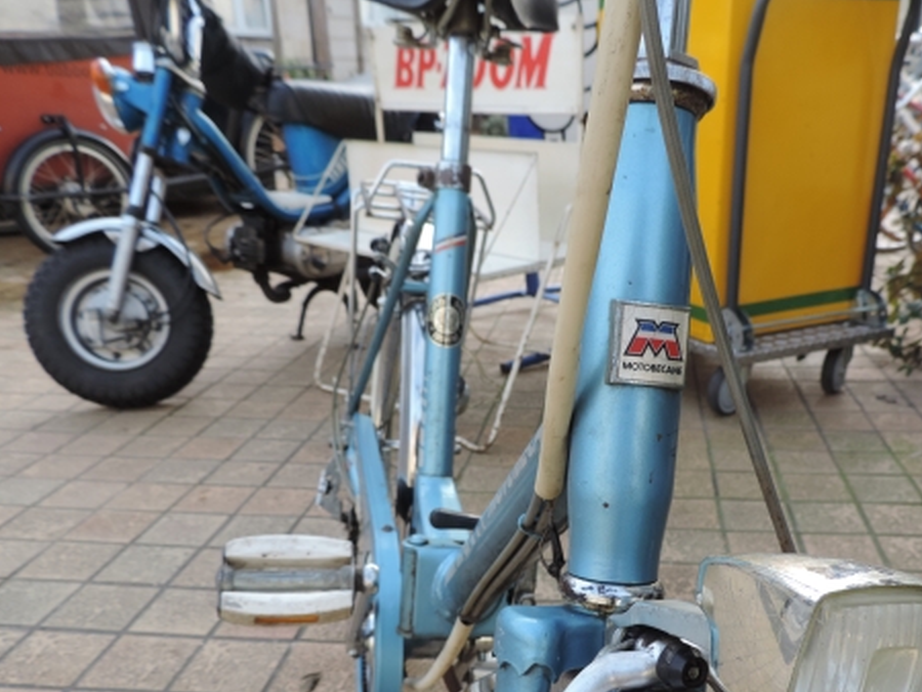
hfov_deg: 56.3
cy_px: 440
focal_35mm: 32
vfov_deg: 43.8
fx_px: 853
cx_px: 563
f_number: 3
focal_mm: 4.3
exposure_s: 1/125
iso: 80
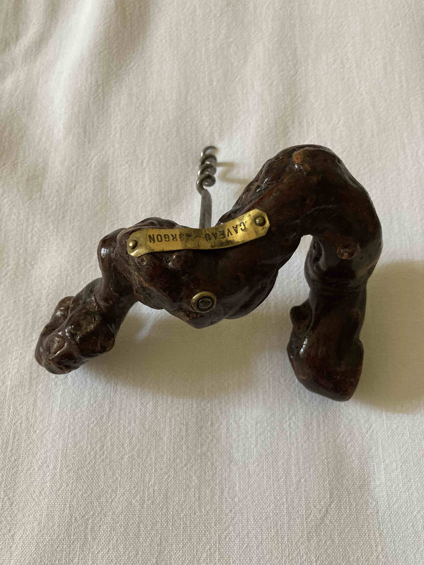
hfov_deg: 49.7
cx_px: 212
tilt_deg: -67.5
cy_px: 282
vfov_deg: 63.4
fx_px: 457
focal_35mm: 28
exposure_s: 1/51
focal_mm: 3.99
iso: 320
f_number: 1.8
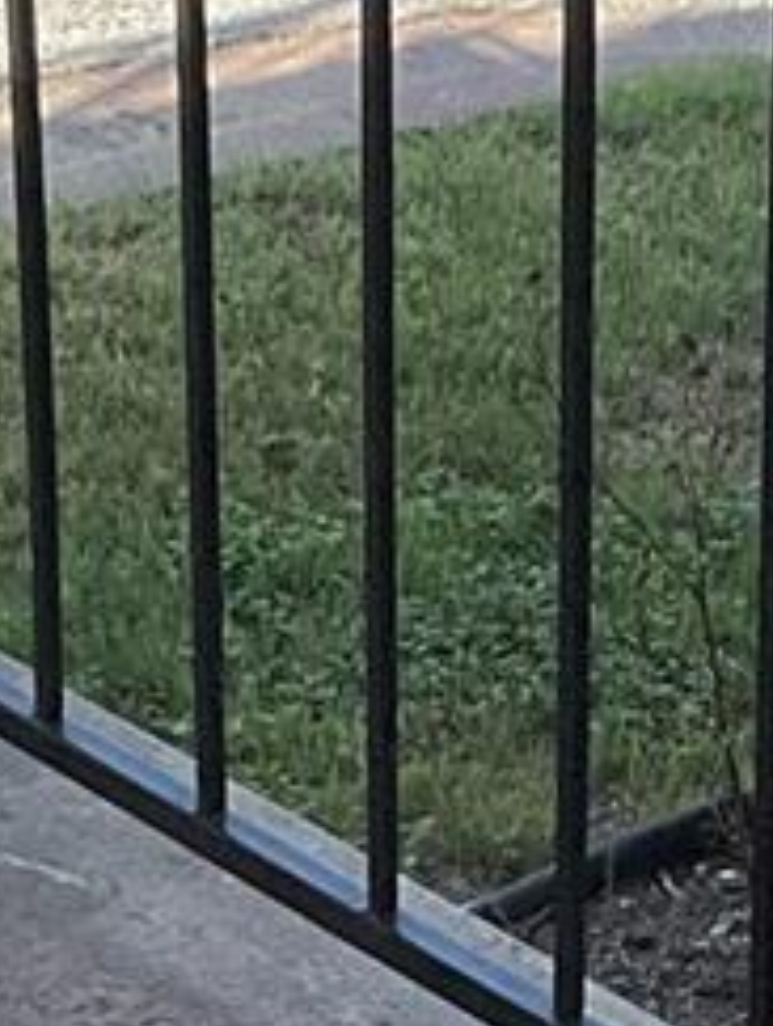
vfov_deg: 10.8
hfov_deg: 8.1
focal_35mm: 183
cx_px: 781
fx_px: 5434
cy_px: 806
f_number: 1.8
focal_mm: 3
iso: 16
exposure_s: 1/666
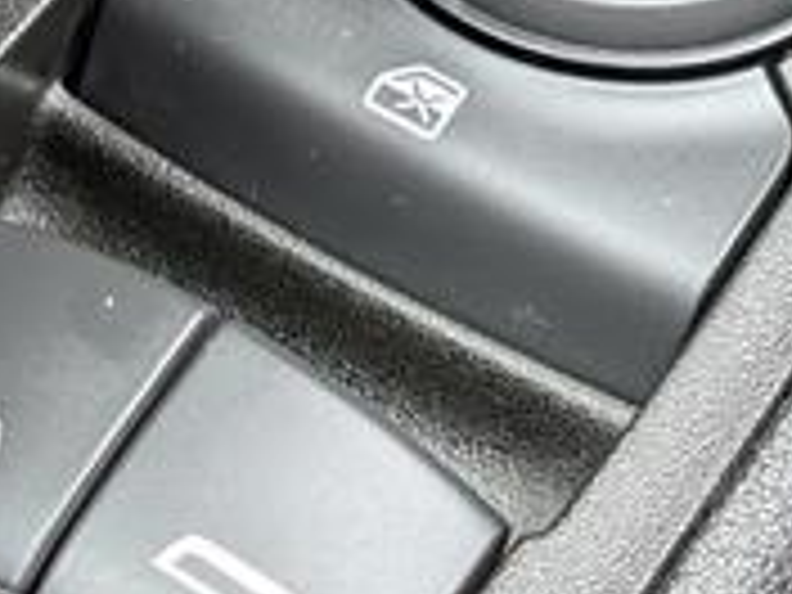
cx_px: 382
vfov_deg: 8.3
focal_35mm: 178
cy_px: 396
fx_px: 4073
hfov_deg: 11.1
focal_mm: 6.9
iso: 357
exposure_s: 1/189
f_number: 1.68
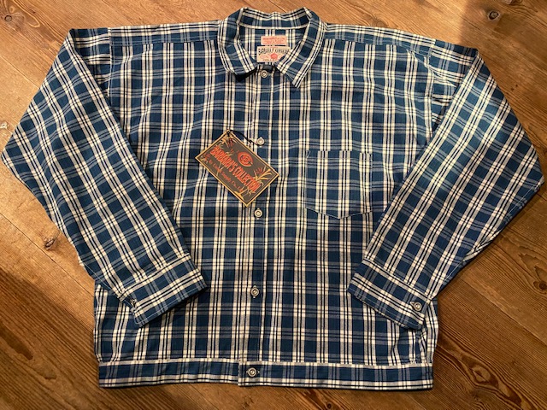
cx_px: 274
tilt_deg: -78.6
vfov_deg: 53.1
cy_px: 205
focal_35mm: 26
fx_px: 411
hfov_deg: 67.3
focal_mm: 4.25
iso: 400
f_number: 1.8
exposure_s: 1/33
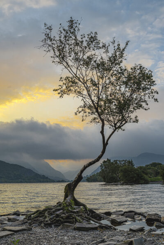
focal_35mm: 32
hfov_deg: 41.7
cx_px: 82
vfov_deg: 59.5
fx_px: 215
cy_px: 122
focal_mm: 21
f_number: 14
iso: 200
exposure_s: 1/40
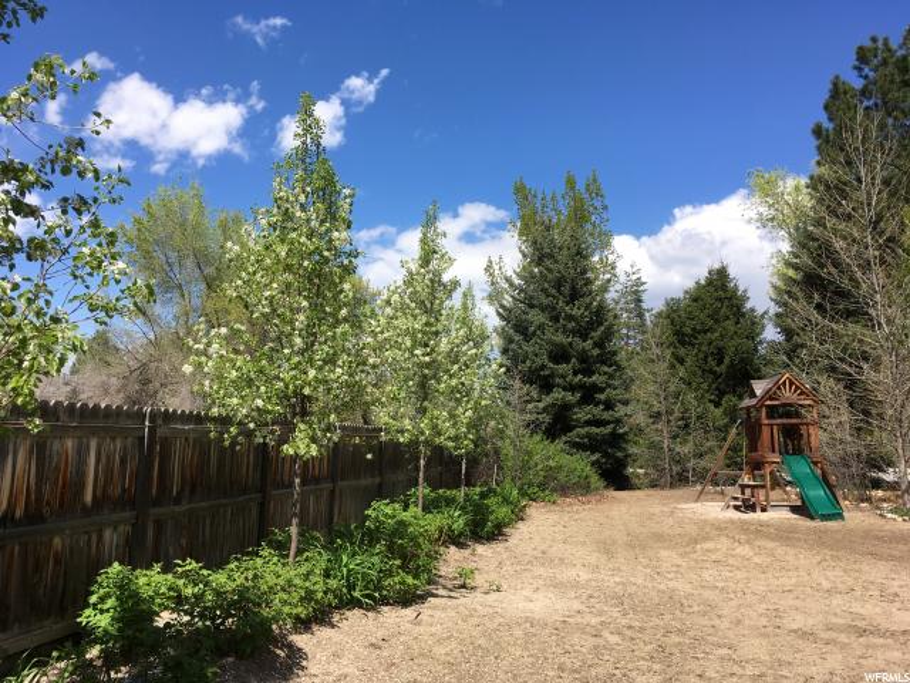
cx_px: 455
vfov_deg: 48.2
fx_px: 762
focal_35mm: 29
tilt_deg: +7.2
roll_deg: -2.0
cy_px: 342
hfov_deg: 61.7
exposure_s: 1/1570
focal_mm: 4.15
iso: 25
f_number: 2.2
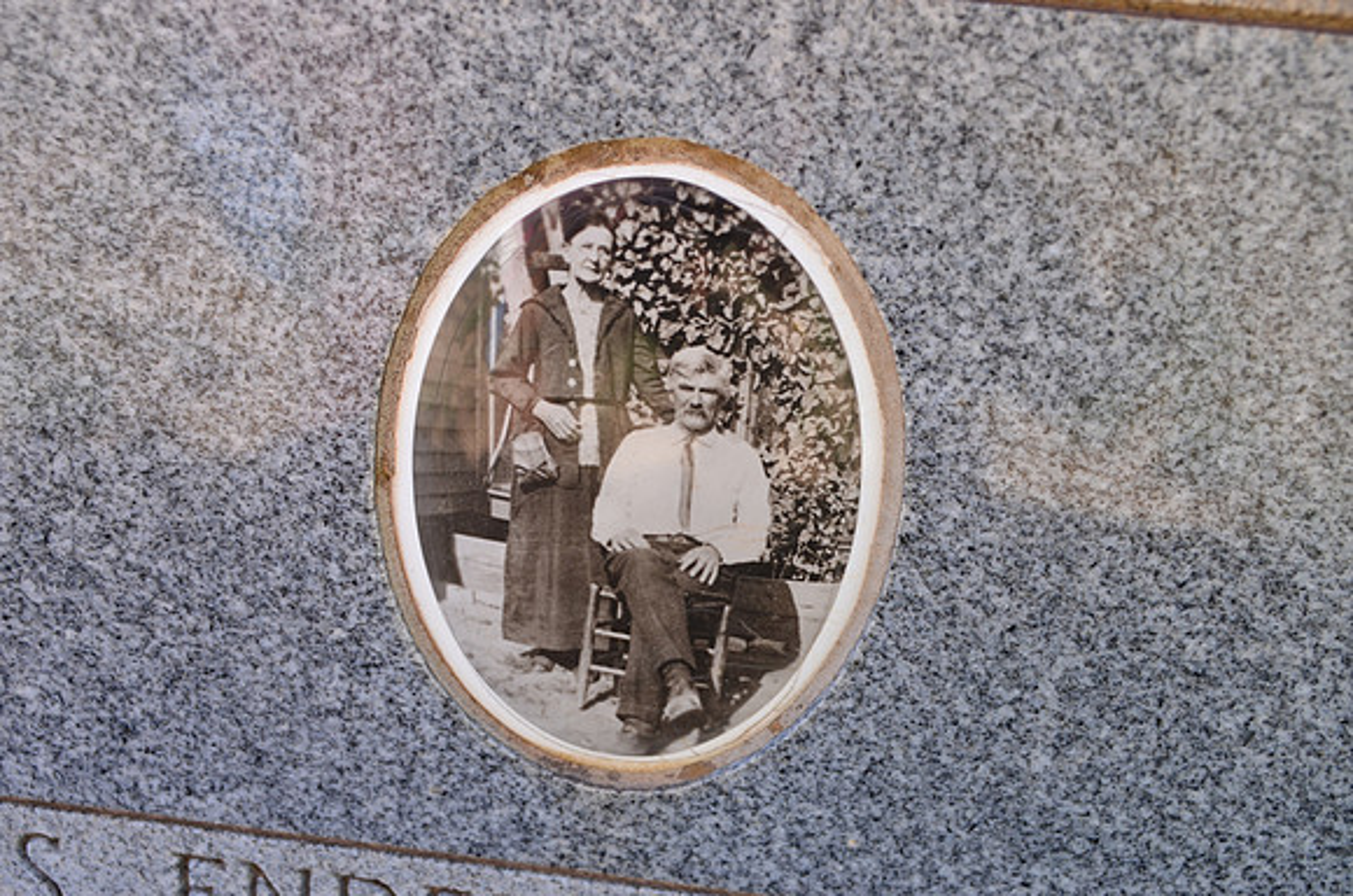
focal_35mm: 52
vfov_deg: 25.6
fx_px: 1969
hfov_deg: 37.9
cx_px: 676
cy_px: 448
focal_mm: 35
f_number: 6.3
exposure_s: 1/160
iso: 200
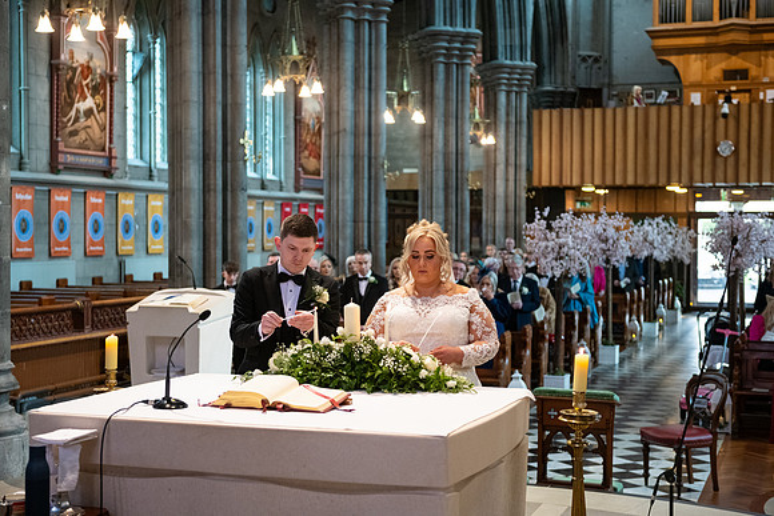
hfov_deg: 34.5
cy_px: 258
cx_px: 387
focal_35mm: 58
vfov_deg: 23.4
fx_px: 1247
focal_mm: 58
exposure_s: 1/160
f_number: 3.5
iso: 1250
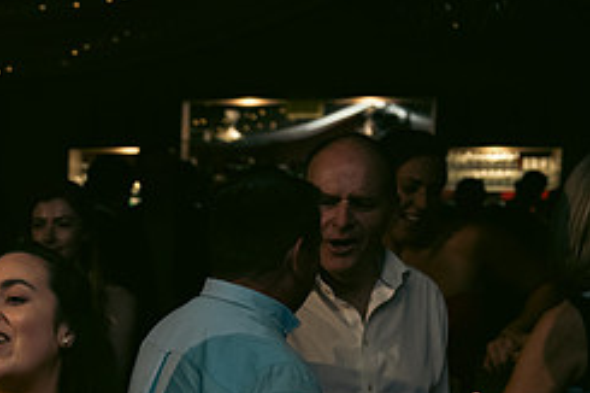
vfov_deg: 14.8
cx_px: -106
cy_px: 428
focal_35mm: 90
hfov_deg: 21.2
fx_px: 1474
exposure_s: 1/160
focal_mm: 38
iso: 800
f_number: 3.5
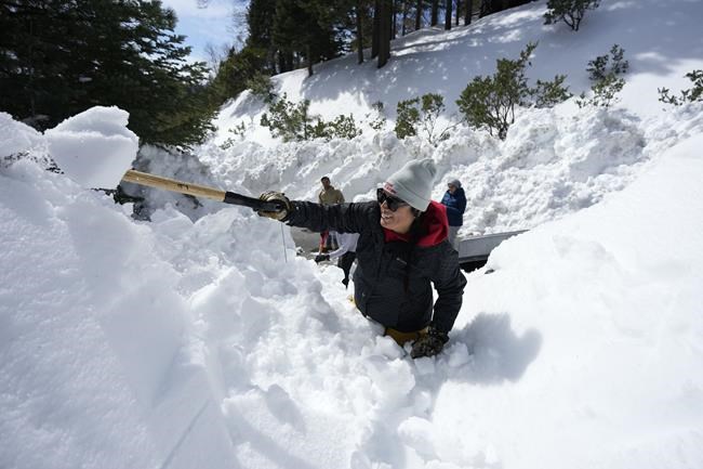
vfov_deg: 67.4
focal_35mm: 18
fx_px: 351
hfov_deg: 90.0
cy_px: 234
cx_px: 352
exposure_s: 1/1250
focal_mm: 18
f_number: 4
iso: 100
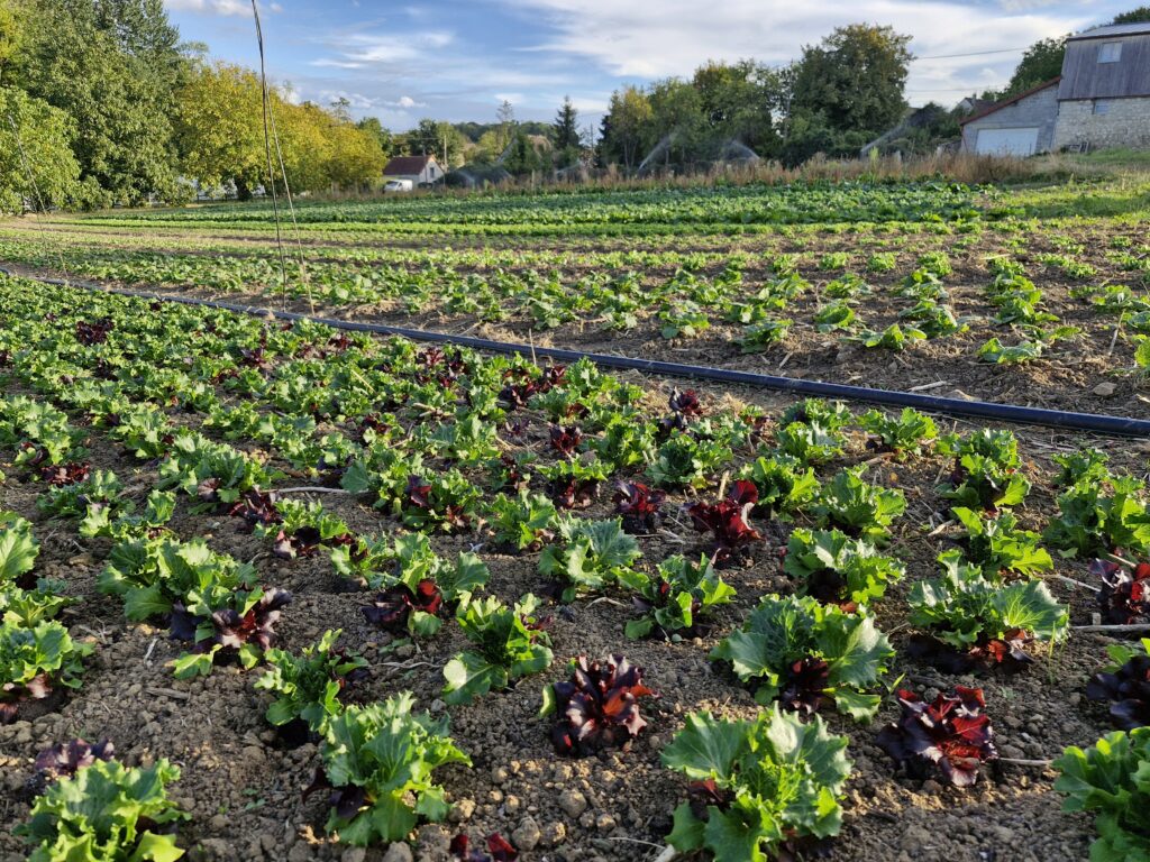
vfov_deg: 58.9
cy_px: 431
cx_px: 575
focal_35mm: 23
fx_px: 764
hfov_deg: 73.9
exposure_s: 1/526
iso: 50
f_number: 1.8
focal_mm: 5.54
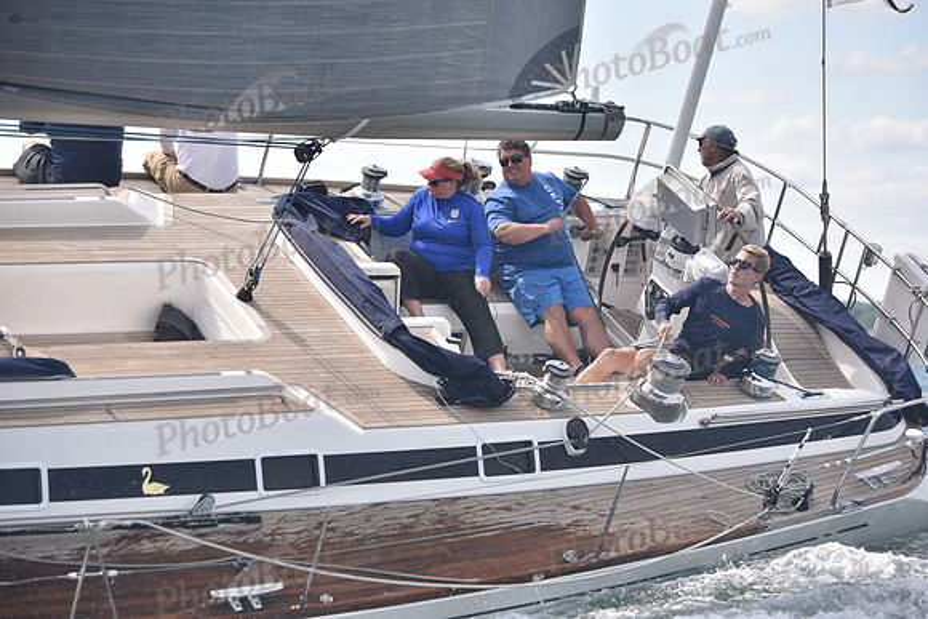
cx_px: 464
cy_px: 310
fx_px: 3481
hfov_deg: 15.2
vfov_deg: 10.2
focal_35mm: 135
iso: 320
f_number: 4.5
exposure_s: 1/800
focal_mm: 135
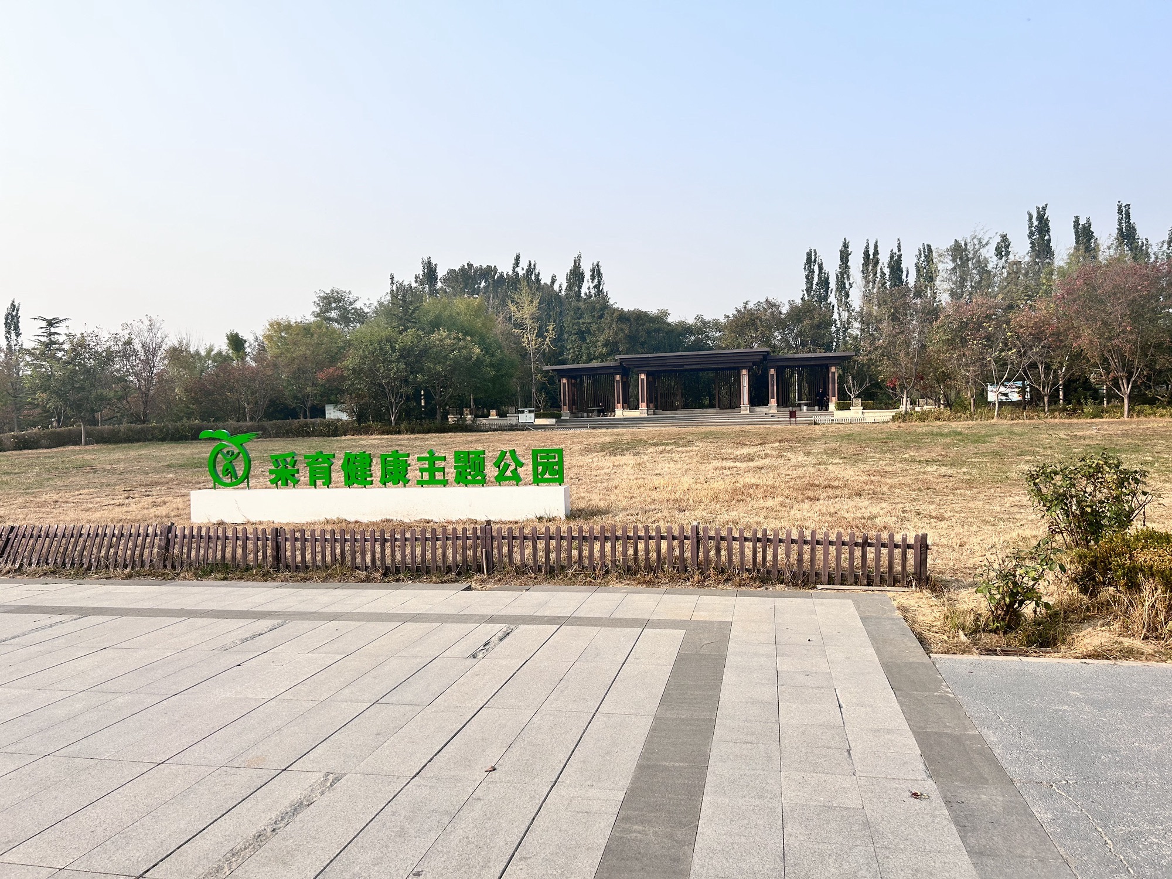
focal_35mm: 26
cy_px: 440
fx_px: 880
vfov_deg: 53.1
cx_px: 586
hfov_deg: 67.3
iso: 50
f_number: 1.5
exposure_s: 1/3257
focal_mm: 5.7
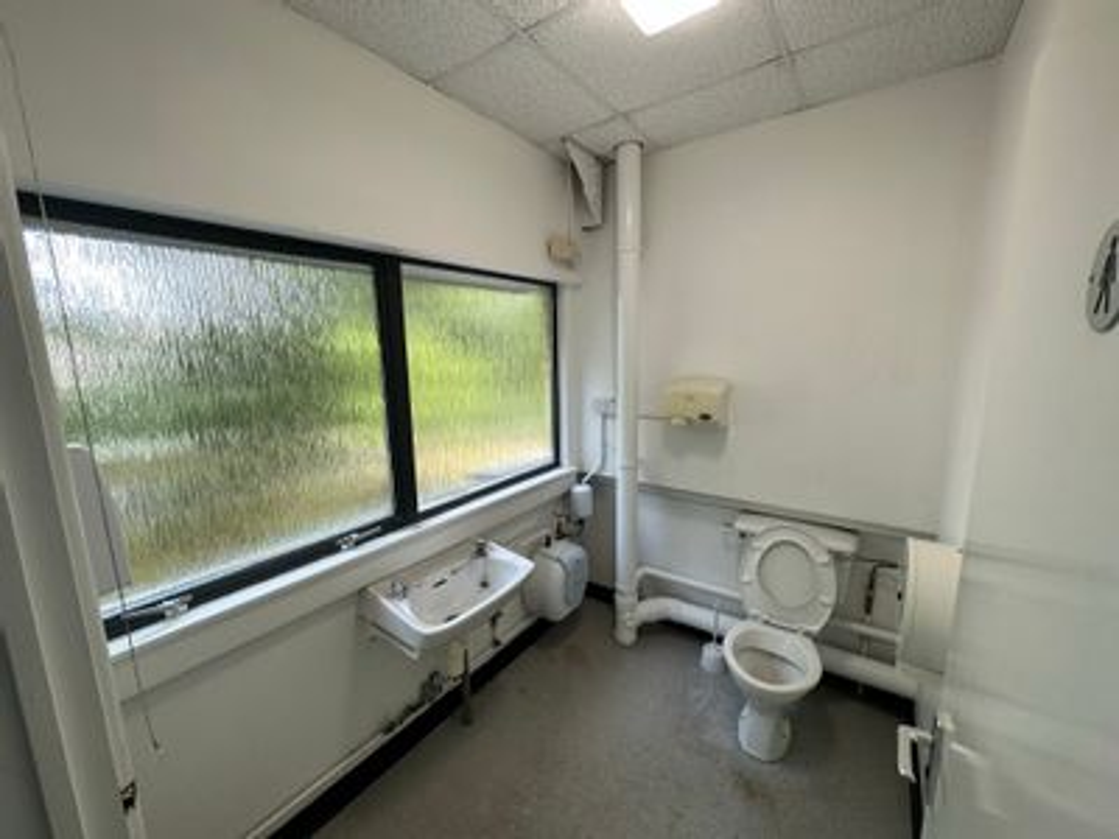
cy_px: 420
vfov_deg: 85.7
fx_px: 453
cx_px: 560
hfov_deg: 102.1
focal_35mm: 14
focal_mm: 2.22
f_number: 2.2
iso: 80
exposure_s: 1/100
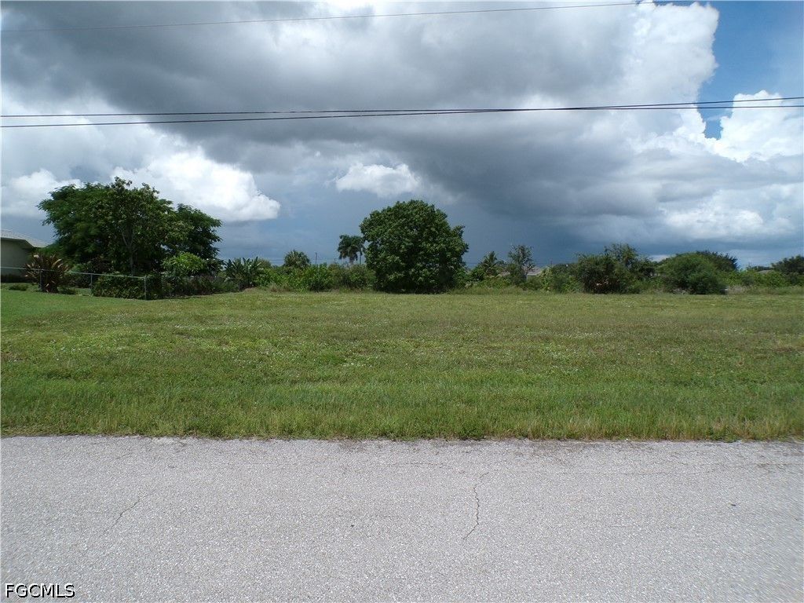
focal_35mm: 24
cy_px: 302
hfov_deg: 71.6
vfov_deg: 56.8
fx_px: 557
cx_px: 402
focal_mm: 4.3
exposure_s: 1/800
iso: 100
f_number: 5.8
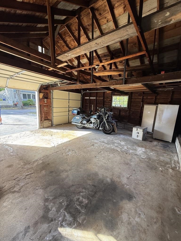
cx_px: 90
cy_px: 120
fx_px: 98
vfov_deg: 102.1
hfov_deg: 85.7
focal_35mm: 14
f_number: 2.2
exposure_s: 1/99
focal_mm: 2.22
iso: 100
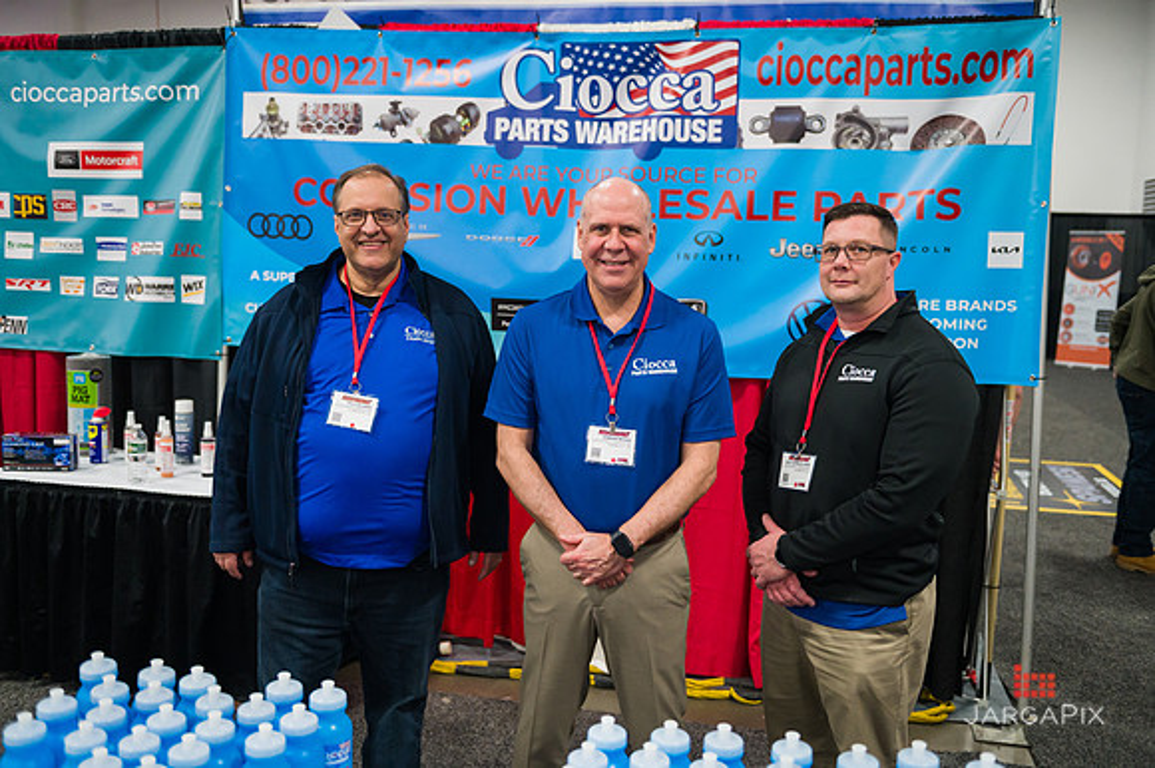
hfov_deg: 55.8
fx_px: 1090
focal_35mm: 34
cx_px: 578
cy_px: 384
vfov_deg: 38.8
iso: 3200
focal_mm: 34
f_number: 3.2
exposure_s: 1/320
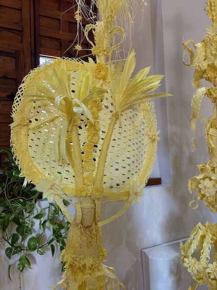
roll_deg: +2.5
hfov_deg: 53.1
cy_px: 145
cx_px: 108
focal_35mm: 26
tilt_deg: +3.4
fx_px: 217
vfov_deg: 67.3
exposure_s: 1/114
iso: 125
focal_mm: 5.96
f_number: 1.6
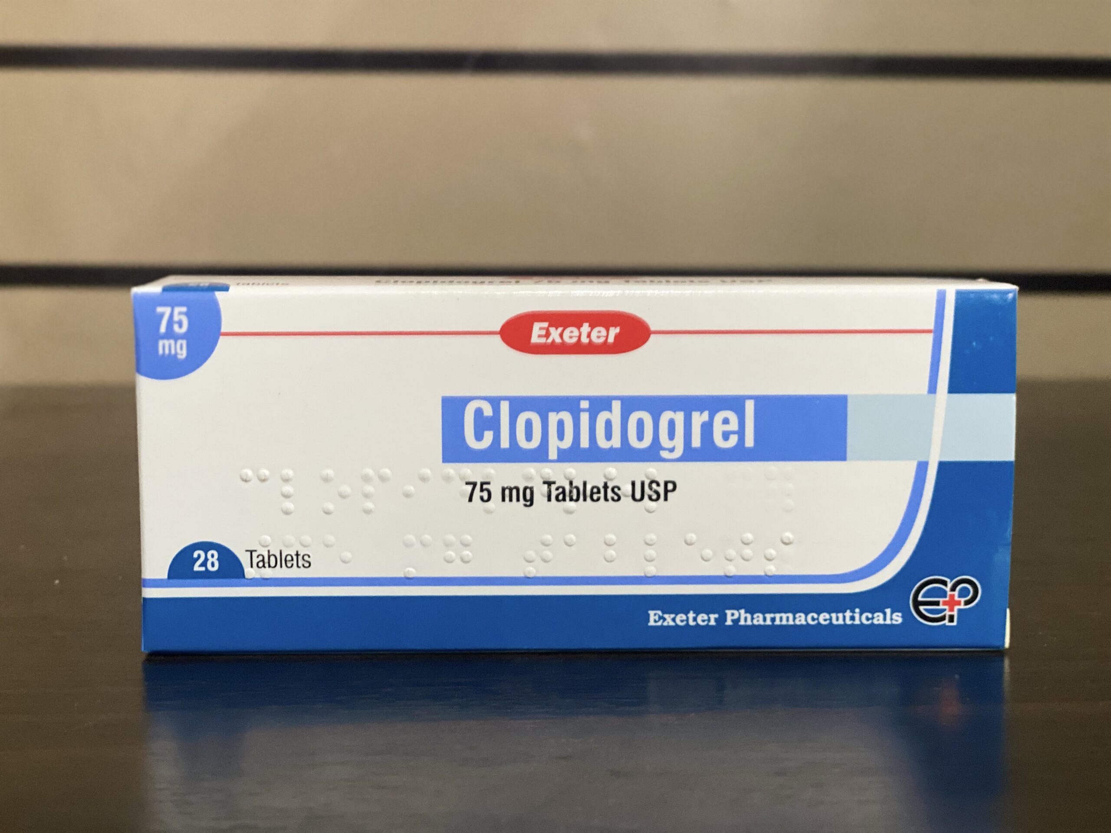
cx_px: 556
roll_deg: +0.8
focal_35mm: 52
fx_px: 1669
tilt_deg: -6.0
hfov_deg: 36.8
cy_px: 416
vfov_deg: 28.0
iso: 250
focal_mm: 6
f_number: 2
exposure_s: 1/33
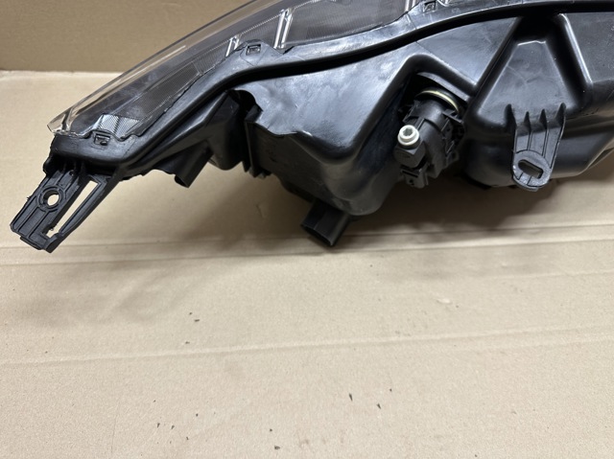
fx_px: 425
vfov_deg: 56.8
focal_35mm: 24
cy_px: 230
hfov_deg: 71.6
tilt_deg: -48.3
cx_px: 307
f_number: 1.78
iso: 125
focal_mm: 6.86
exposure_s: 1/50
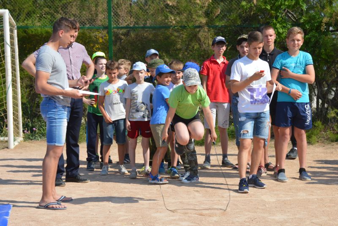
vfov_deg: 16.3
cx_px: 169
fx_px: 789
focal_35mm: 84
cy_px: 113
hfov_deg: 24.2
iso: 100
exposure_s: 1/250
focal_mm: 56
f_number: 8
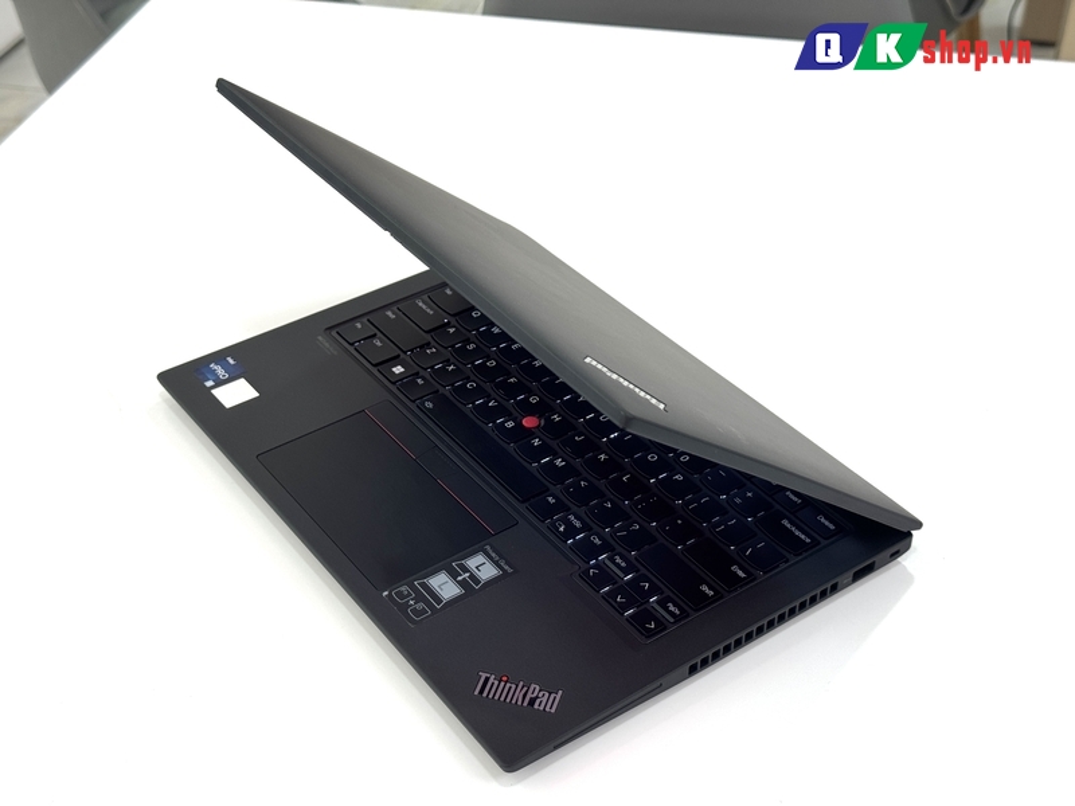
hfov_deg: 39.7
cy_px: 403
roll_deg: +0.9
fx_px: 1491
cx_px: 538
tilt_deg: -38.7
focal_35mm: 48
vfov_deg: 30.3
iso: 64
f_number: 1.78
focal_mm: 6.76
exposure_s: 1/122
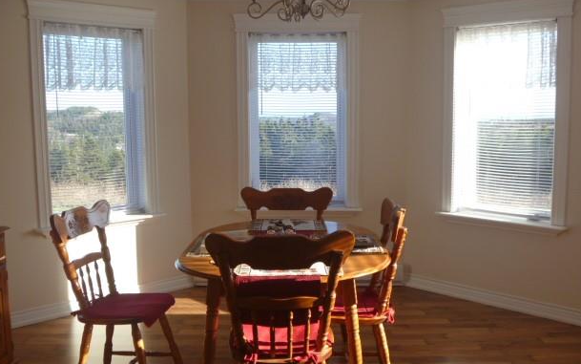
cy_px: 196
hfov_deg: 50.4
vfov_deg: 32.8
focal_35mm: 39
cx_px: 298
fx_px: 618
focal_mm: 6.3
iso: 80
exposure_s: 1/100
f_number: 3.5
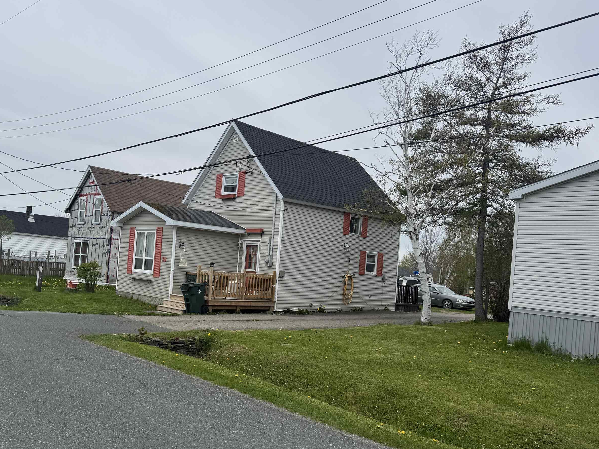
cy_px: 251
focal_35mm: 31
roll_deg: -4.5
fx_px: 536
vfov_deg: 45.4
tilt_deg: +0.8
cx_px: 231
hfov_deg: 57.8
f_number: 1.78
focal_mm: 6.76
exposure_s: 1/4049
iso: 80
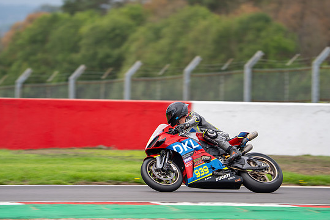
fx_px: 3941
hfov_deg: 4.8
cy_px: 104
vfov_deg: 3.2
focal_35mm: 430
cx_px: 173
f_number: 4.5
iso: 125
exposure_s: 1/400
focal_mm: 400
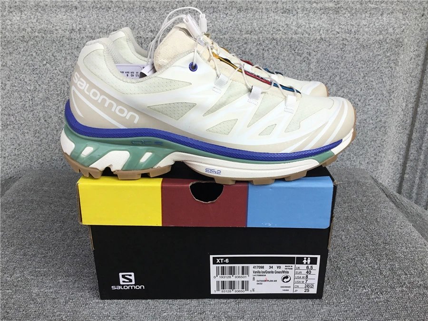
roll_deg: +0.0
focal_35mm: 31
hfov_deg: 58.4
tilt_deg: -22.1
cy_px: 160
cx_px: 214
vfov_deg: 45.4
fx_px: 383
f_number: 2.4
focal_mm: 3.3
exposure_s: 1/754
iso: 25
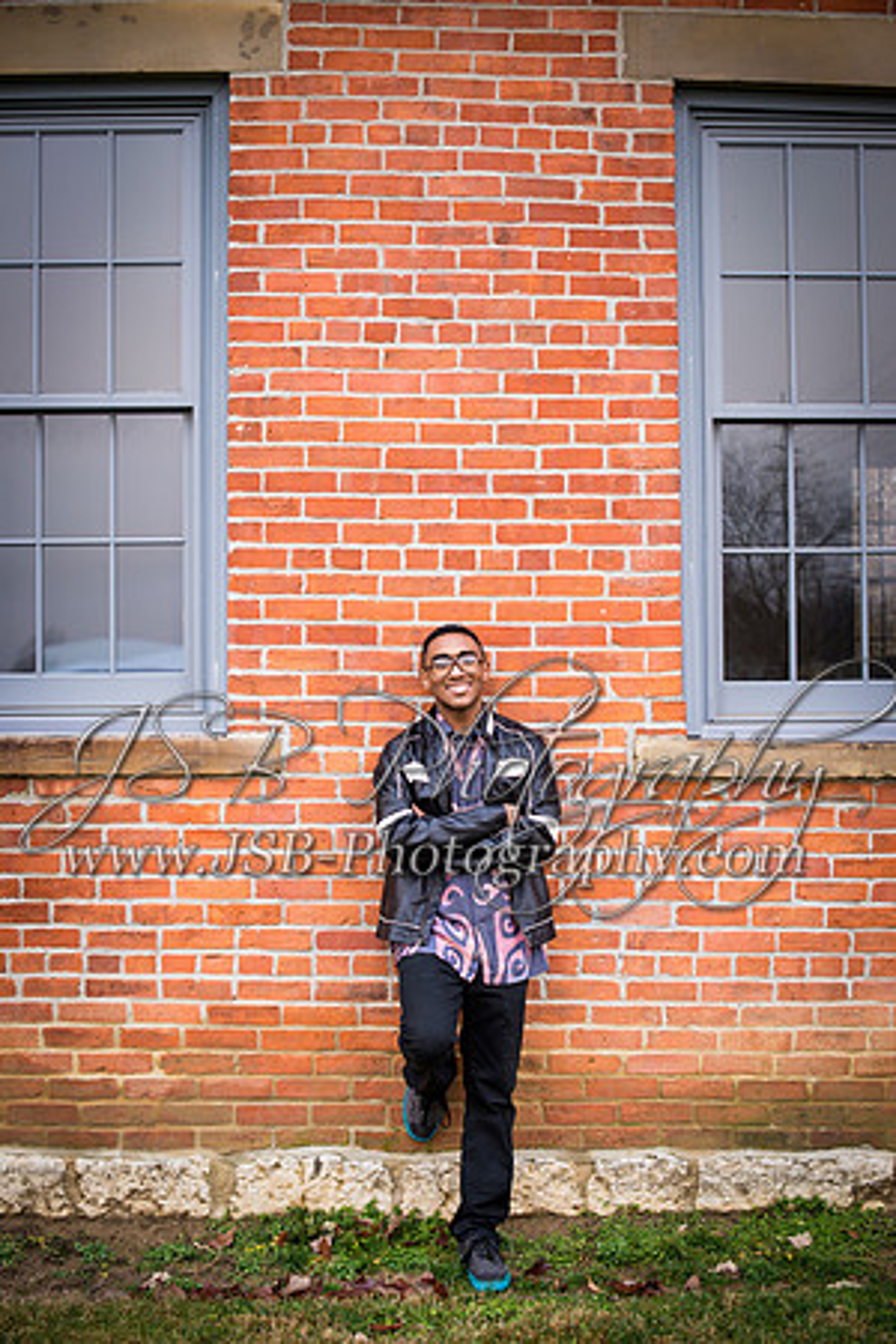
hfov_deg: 27.0
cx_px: 448
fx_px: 1867
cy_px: 672
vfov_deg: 39.6
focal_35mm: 50
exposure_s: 1/50
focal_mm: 50
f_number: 2.8
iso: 200
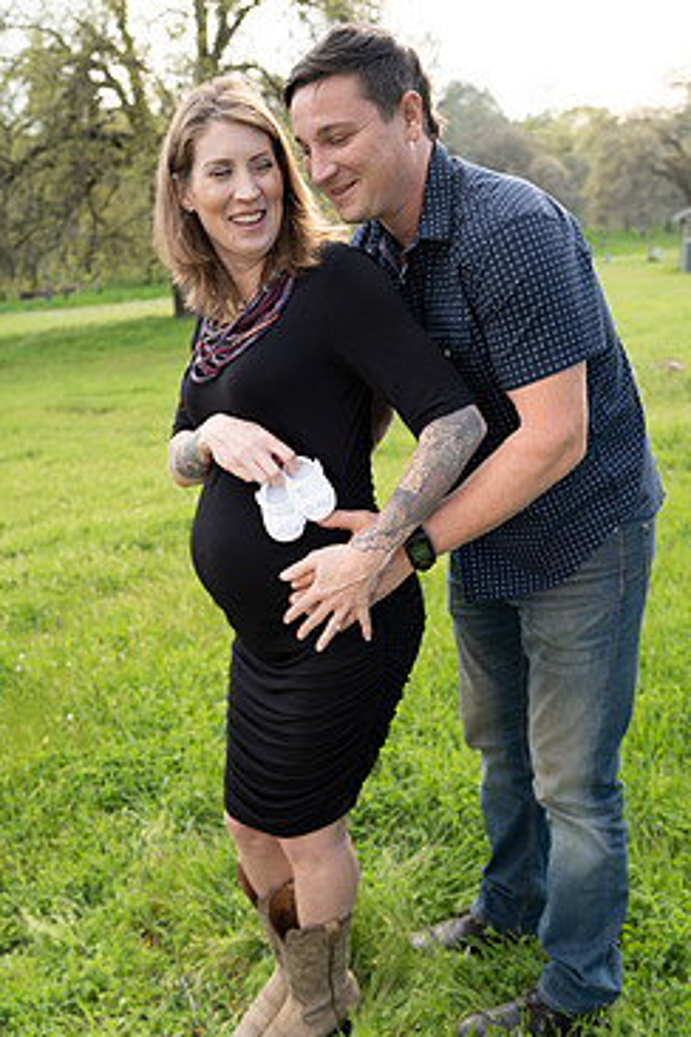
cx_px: 306
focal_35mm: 32
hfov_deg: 41.1
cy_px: 479
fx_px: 921
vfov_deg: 58.7
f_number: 3.2
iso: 125
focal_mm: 26
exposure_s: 1/125
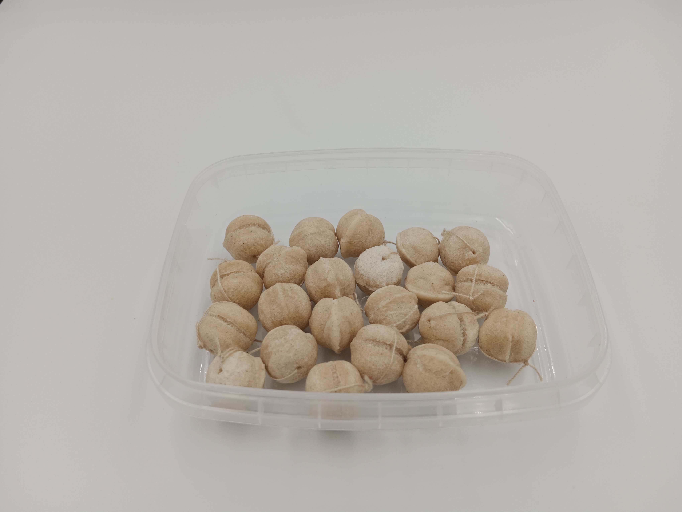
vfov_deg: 53.1
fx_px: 512
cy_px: 256
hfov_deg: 67.3
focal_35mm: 26
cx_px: 341
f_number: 1.8
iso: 105
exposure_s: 1/175
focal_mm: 3.96
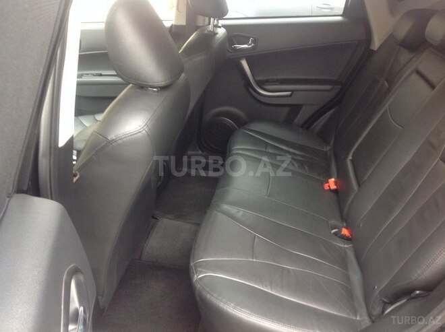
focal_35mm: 35
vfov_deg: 40.6
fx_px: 449
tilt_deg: -29.6
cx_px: 222
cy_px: 166
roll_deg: +1.2
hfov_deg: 52.7
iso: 100
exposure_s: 1/15
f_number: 2.4
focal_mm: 4.28
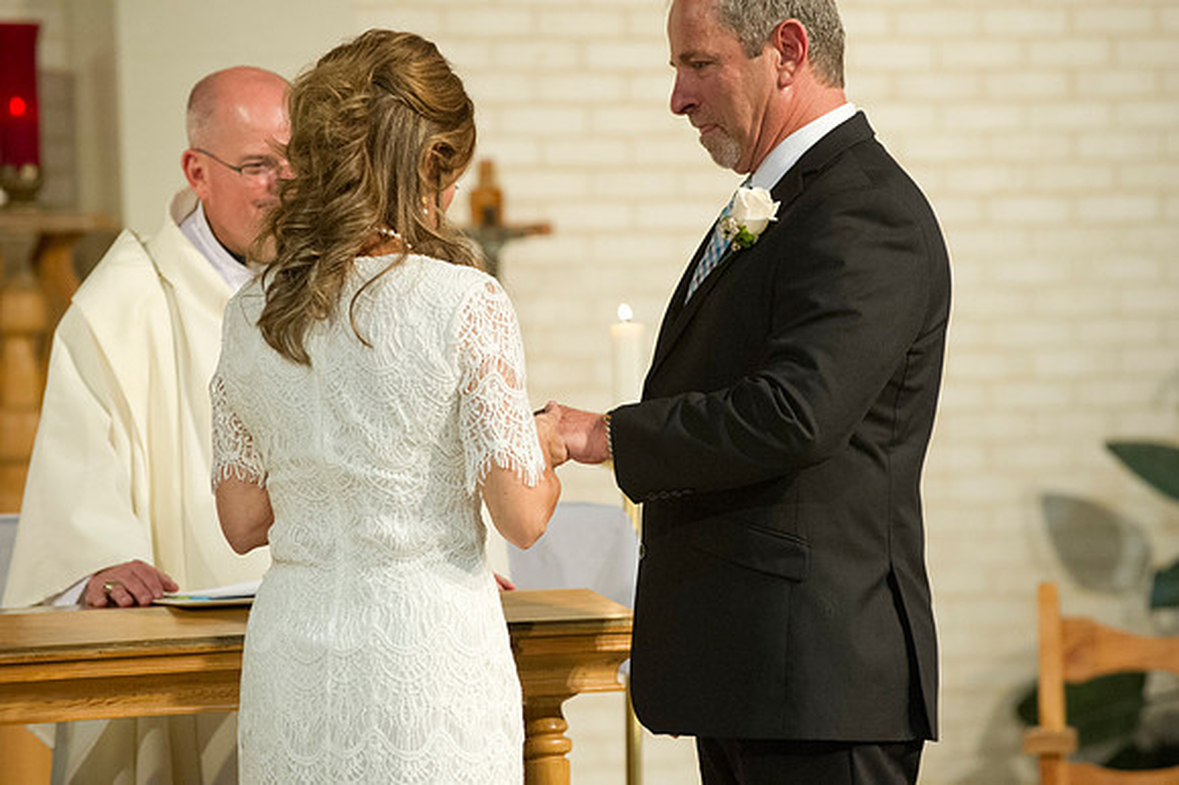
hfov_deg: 10.3
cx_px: 590
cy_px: 392
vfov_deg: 6.9
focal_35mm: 200
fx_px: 6546
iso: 5000
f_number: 4
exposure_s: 1/160
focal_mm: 200
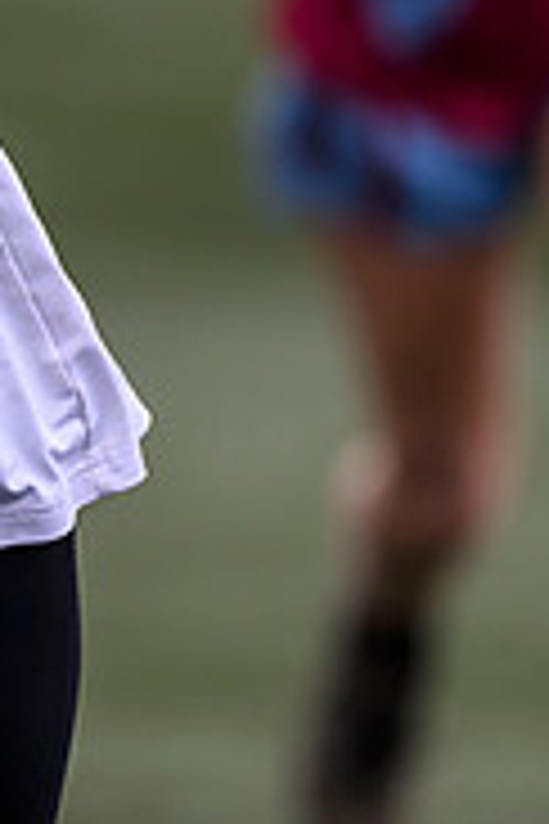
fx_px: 32388
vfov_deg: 1.5
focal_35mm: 1416
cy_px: 91
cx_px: -455
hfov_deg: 1.0
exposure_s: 1/1600
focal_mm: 400
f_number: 3.5
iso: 500
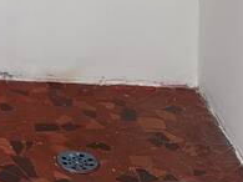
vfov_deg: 8.9
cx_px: -87
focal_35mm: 144
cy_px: -318
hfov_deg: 13.2
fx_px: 1010
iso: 25
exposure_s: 1/169
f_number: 1.8
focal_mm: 4.25
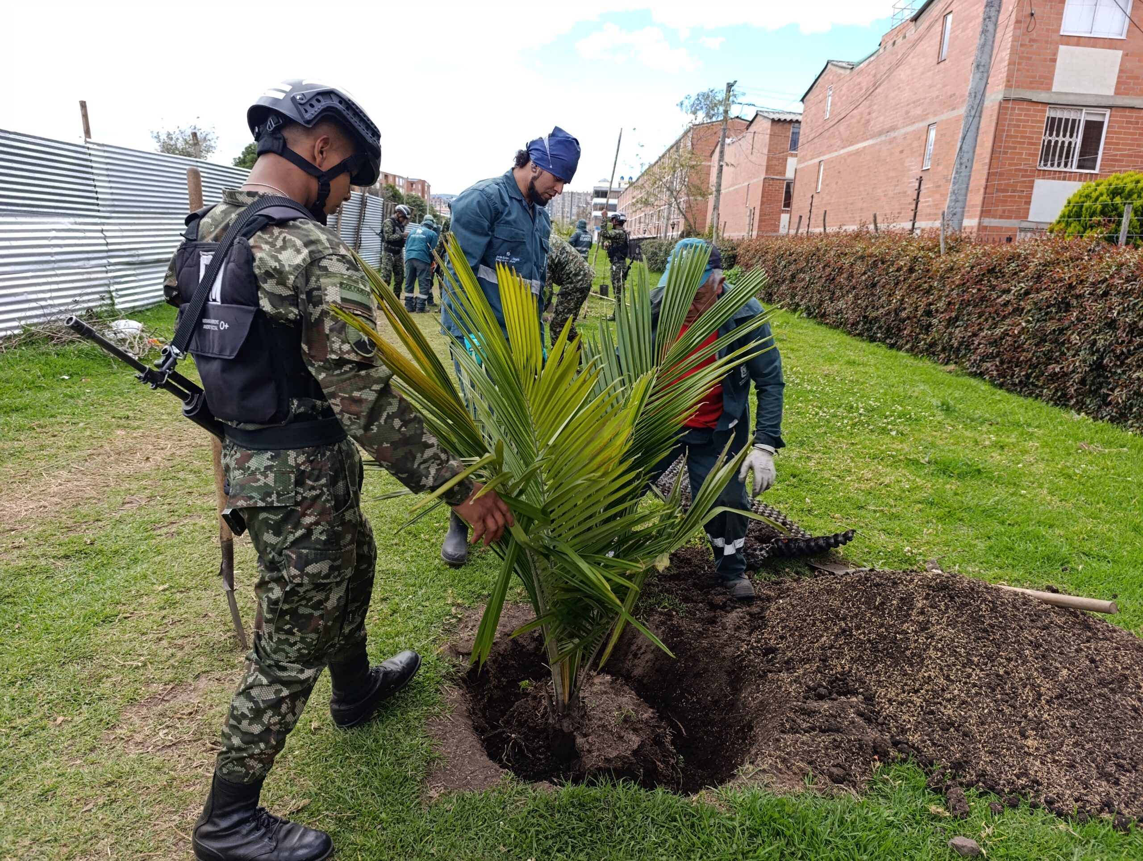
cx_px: 572
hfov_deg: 73.8
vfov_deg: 59.0
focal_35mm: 23
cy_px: 430
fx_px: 761
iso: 50
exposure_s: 1/222
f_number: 1.6
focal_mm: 6.14
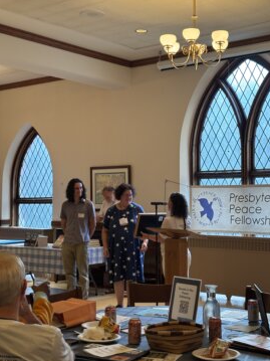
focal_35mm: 58
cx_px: 150
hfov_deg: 25.2
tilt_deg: +4.1
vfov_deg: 33.2
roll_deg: -0.7
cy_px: 167
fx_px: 604
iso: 125
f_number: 1.6
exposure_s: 1/60
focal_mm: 5.96
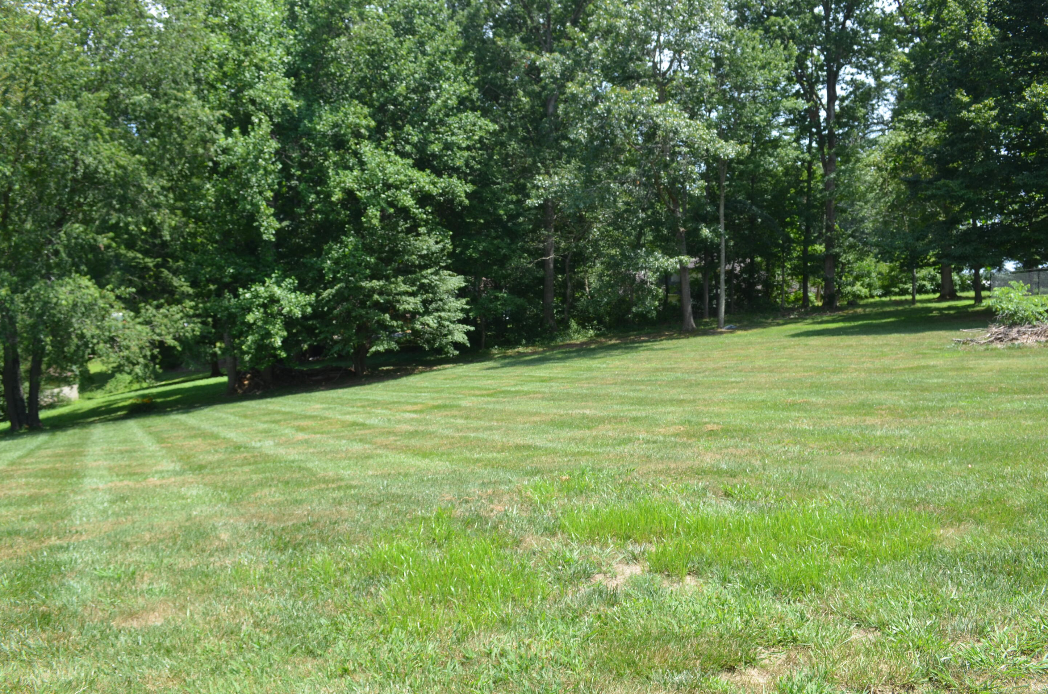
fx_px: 813
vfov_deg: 46.2
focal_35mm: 28
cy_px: 353
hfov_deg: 65.6
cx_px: 527
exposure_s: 1/200
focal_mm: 18
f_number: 8
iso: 200
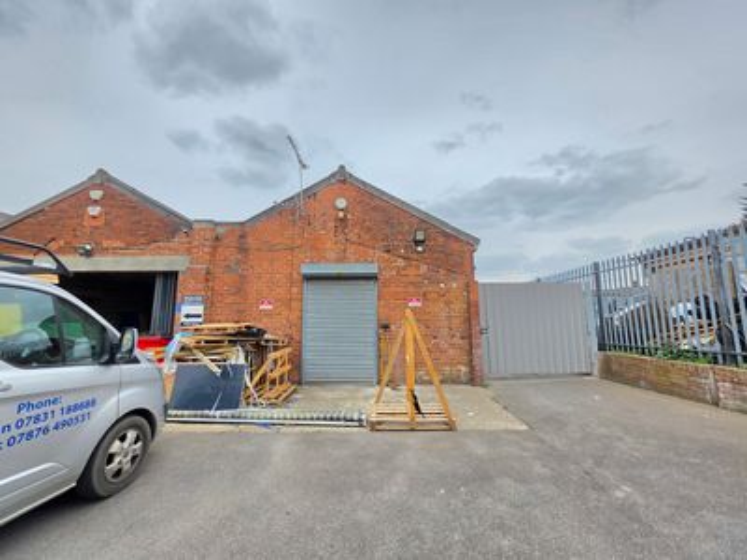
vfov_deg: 89.9
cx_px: 374
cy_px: 280
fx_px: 281
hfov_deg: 106.2
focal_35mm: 13
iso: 50
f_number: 1.9
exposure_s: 1/719
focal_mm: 2.2
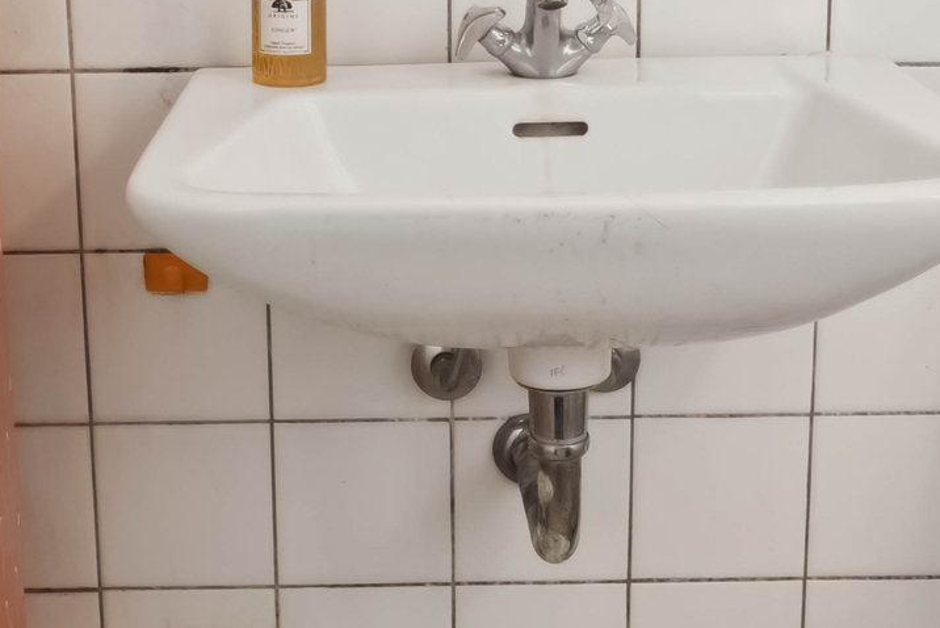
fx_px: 1838
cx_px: 469
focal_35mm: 70
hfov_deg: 28.7
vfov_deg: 19.0
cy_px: 59
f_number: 7.1
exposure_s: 1/2
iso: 250
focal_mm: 11.2
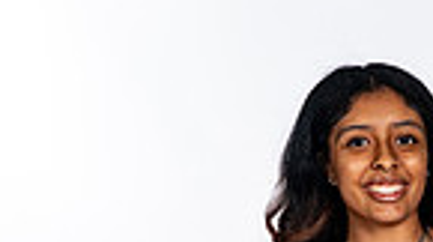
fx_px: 2613
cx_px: 403
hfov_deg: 9.4
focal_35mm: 228
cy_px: 633
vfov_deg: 5.1
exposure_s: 1/320
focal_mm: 70
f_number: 7.1
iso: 250
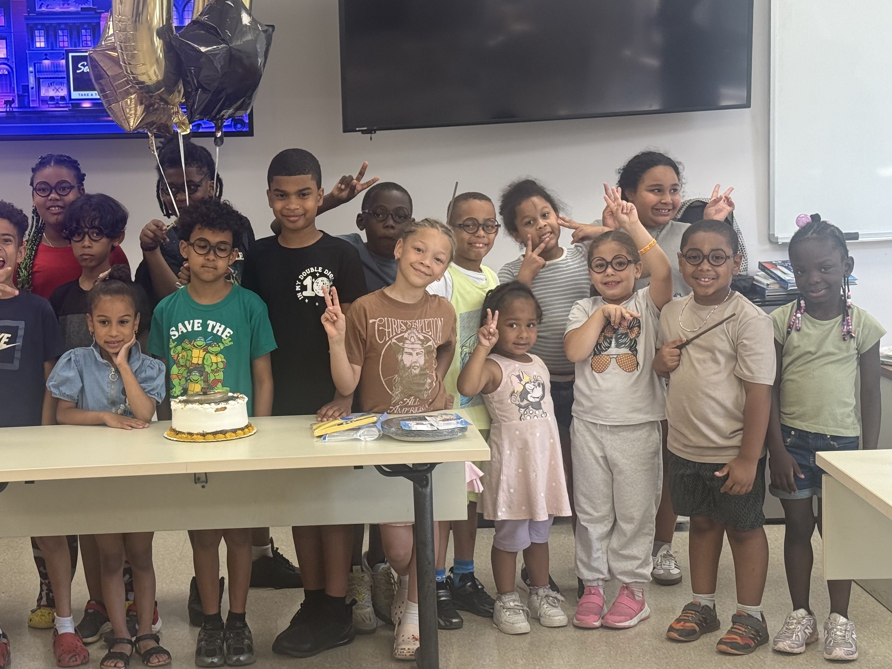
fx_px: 1675
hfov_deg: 29.6
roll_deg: +2.9
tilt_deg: -6.2
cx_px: 300
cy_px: 323
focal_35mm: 65
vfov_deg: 22.6
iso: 100
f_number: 1.78
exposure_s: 1/120
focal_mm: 6.76
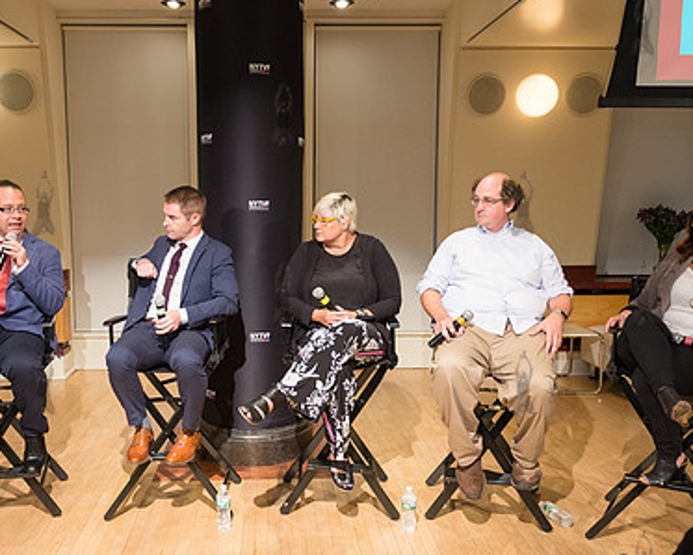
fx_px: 718
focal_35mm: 35
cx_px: 282
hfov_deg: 51.2
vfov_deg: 42.3
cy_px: 292
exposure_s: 1/160
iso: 2500
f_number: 4
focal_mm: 24
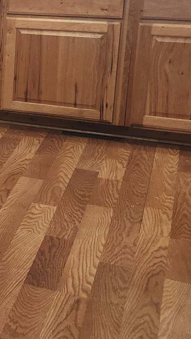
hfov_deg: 11.4
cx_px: -326
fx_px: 711
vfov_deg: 26.3
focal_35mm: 79
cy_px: 66
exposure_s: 1/120
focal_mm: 5.4
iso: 200
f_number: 1.8
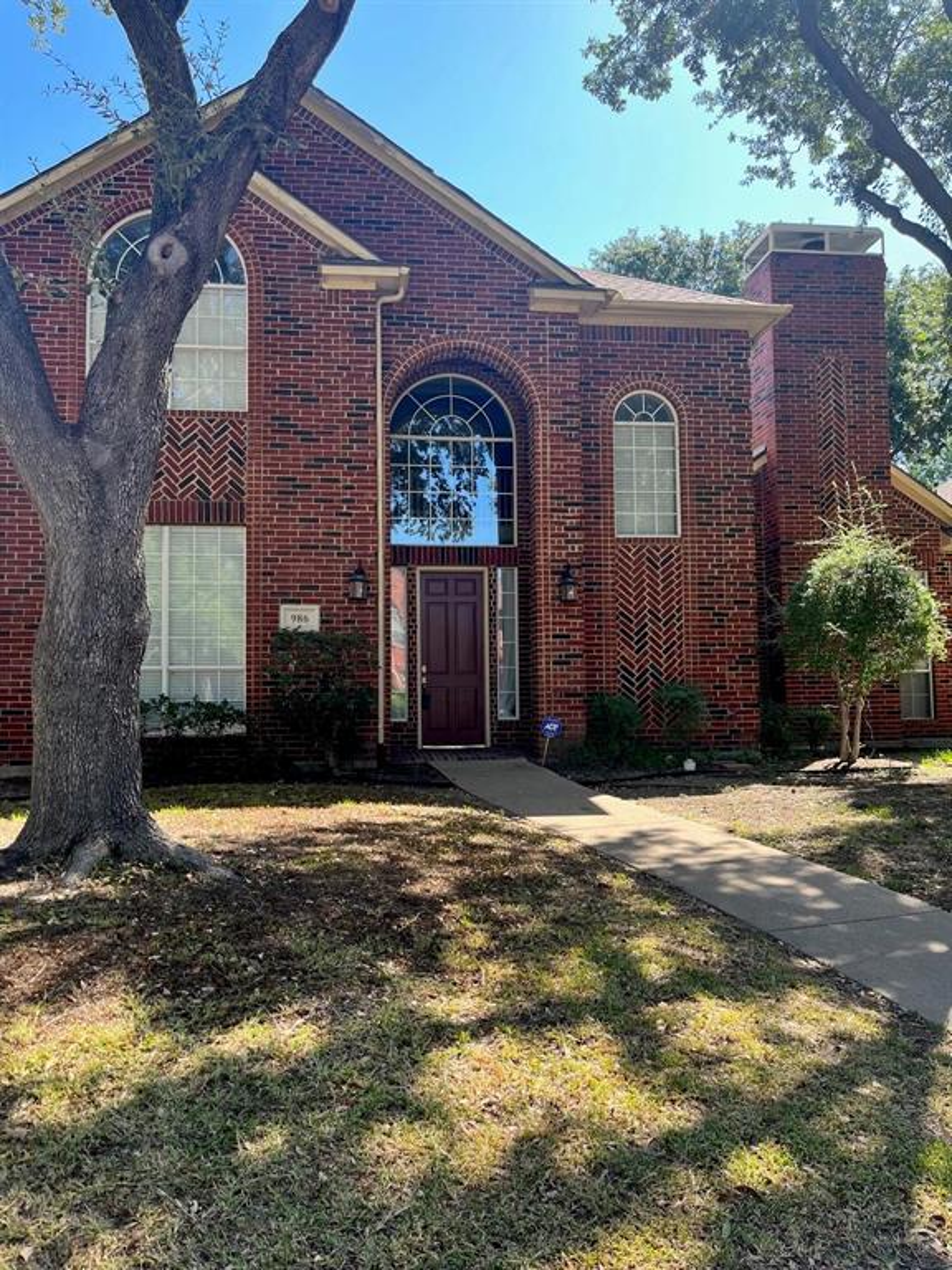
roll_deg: +1.1
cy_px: 635
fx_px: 953
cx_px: 476
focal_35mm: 26
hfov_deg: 53.1
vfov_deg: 67.3
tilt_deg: +4.3
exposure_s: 1/445
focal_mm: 5.1
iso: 50
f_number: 1.6
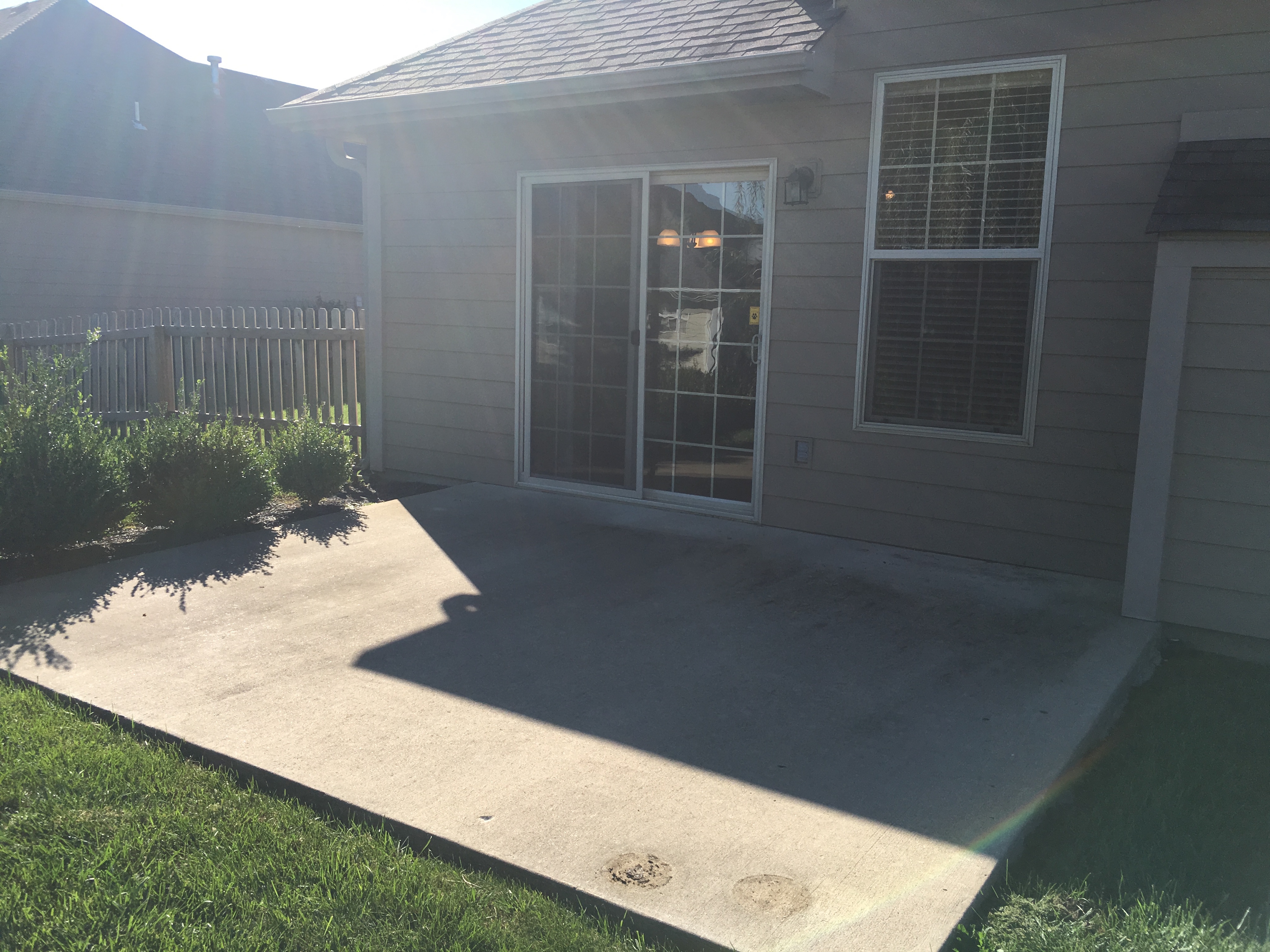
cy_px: 476
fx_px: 1064
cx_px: 635
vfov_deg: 48.2
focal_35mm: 29
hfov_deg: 61.7
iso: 25
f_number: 2.2
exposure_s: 1/1350
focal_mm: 4.15
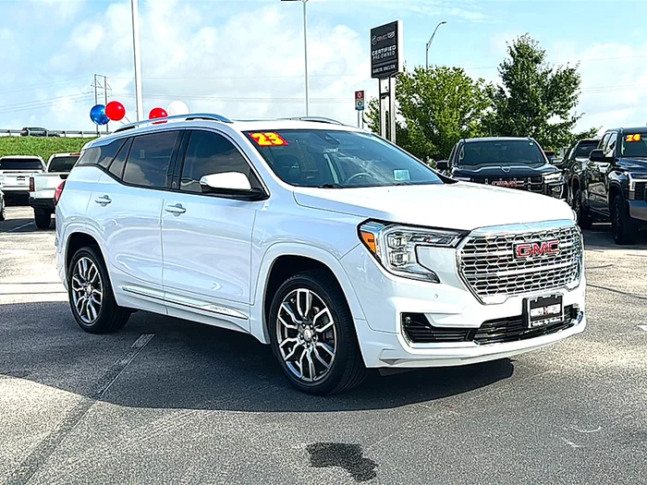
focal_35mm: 38
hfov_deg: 49.0
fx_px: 710
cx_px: 324
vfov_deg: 37.7
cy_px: 242
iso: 80
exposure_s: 1/4587
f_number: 1.78
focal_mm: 6.86
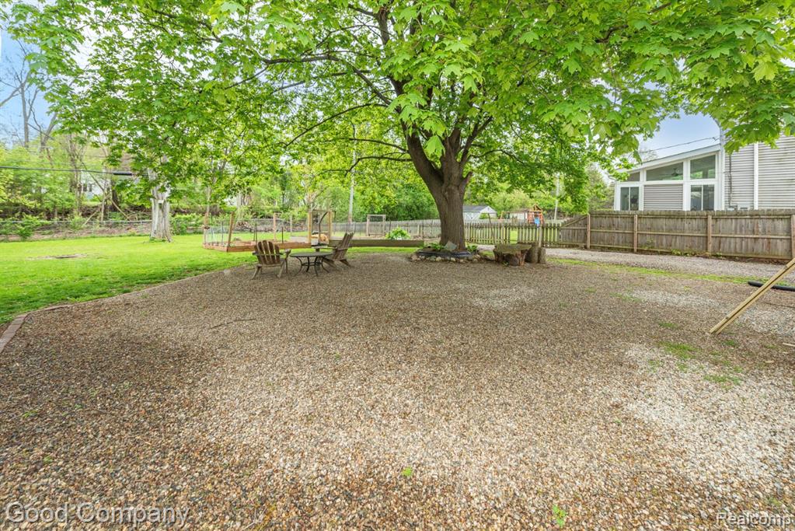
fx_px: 309
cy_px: 266
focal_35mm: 14
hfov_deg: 104.2
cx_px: 398
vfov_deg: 81.3
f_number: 5.6
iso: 100
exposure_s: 1/60
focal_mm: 14
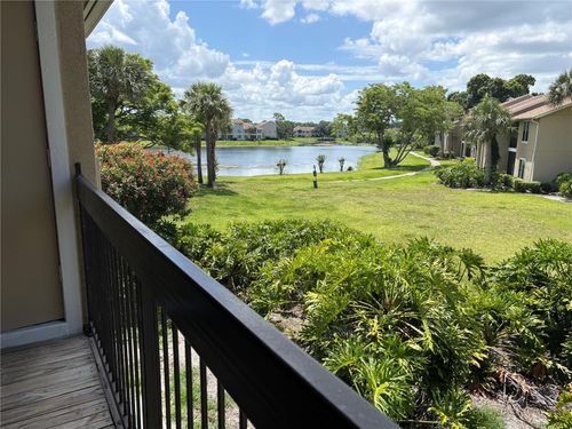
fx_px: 430
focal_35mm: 26
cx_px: 286
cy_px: 214
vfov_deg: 53.1
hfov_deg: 67.3
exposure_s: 1/2865
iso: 50
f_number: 1.6
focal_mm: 5.96
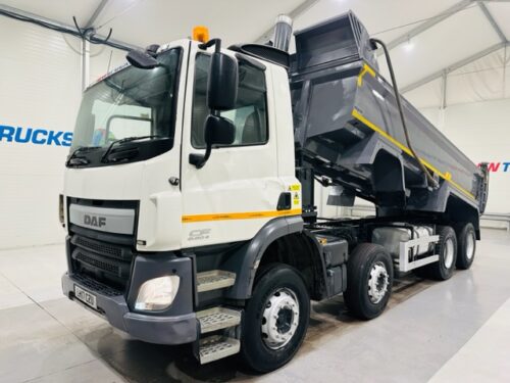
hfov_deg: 71.6
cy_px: 192
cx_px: 255
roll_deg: -0.2
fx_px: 354
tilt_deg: -1.1
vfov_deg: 56.8
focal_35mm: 24
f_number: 1.78
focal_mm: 6.86
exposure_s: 1/119
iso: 200
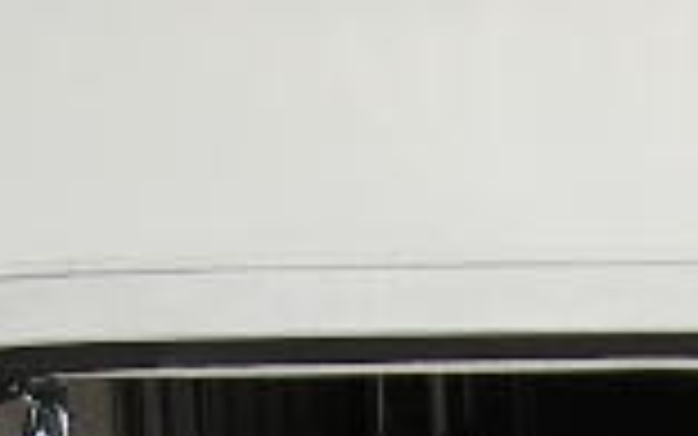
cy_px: 1654
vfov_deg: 4.6
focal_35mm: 266
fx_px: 5062
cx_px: 968
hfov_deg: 7.8
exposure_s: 1/130
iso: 50
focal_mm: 6.3
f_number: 3.2
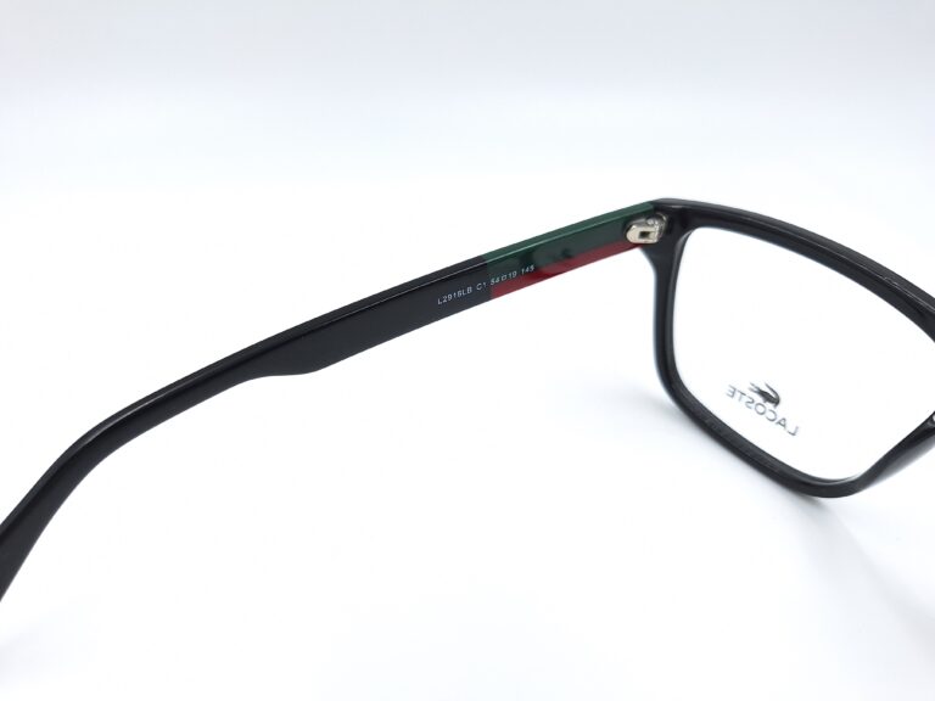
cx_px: 468
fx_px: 621
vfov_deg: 58.9
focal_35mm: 23
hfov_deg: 73.9
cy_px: 350
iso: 40
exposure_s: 1/100
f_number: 1.8
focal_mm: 5.54
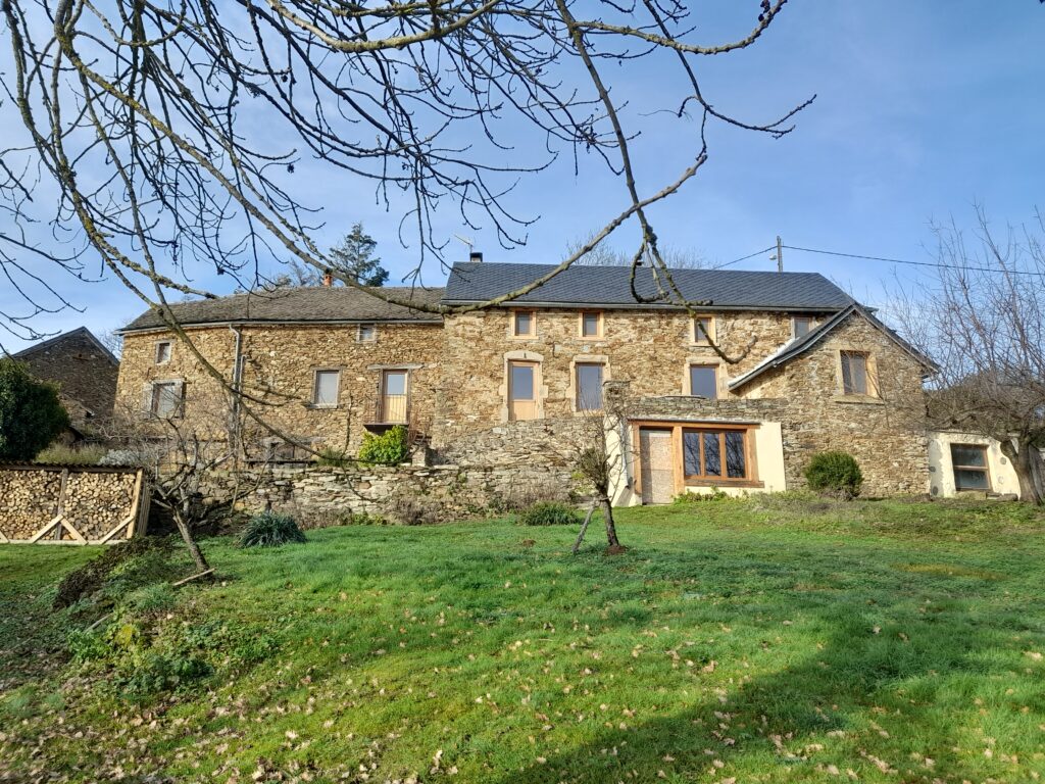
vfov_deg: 54.9
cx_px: 522
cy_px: 392
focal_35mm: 25
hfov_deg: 69.4
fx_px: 755
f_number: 2
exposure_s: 1/344
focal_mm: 4.6
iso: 20
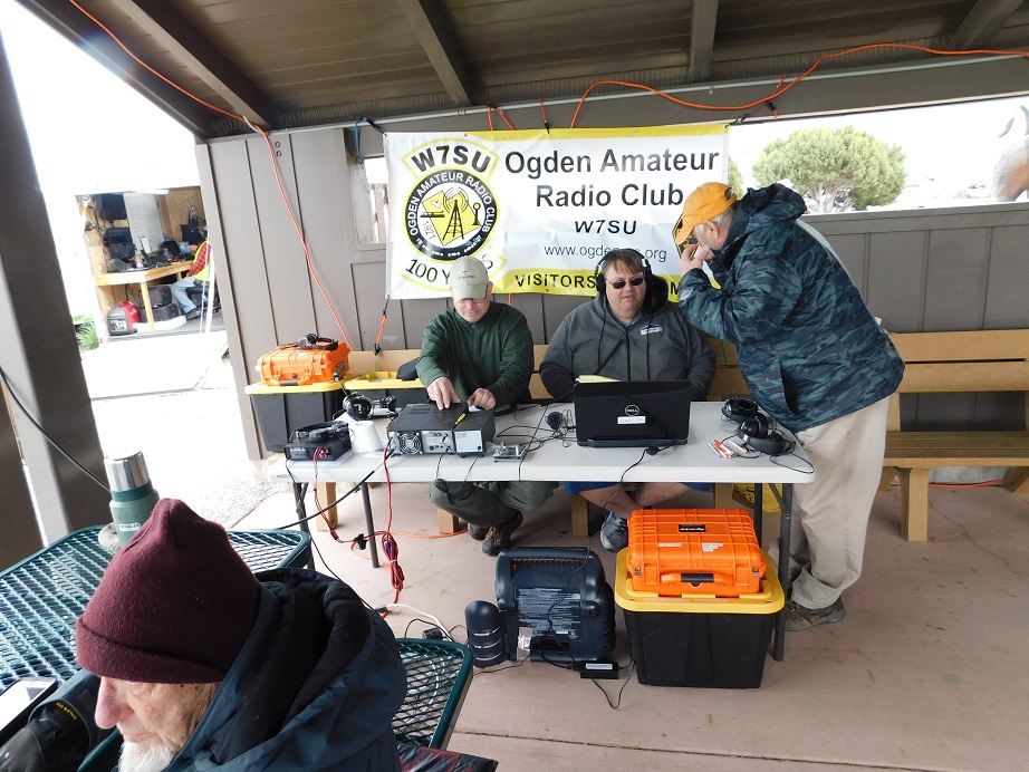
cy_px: 386
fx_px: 684
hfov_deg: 73.9
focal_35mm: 23
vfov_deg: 58.9
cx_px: 514
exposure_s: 1/125
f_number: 3
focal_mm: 4
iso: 125
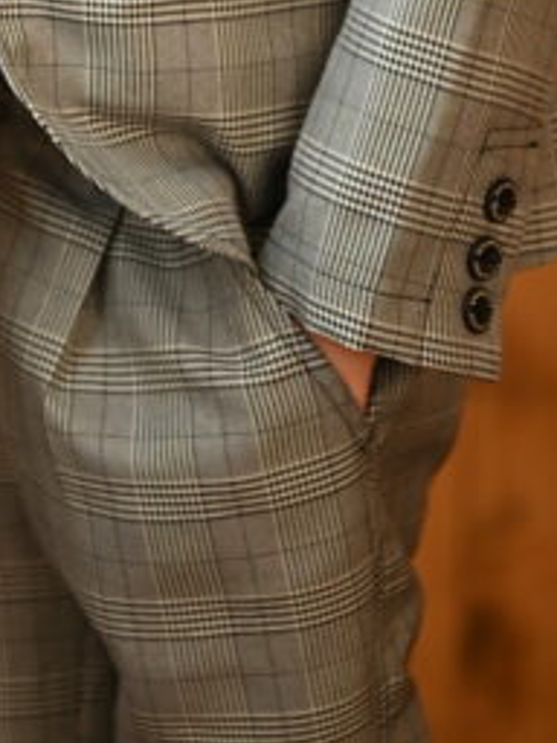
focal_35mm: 192
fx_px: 4119
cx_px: 123
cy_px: -313
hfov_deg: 7.7
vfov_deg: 10.0
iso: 100
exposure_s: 1/160
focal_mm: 50
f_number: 1.8
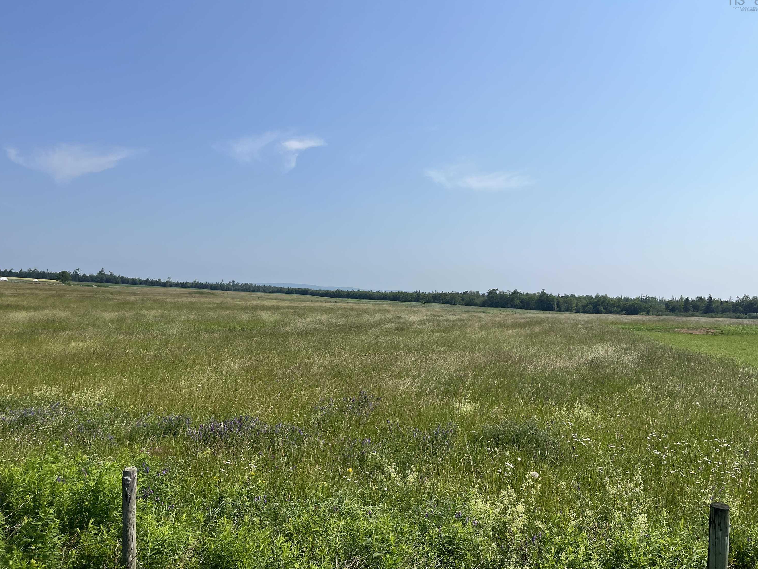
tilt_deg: +1.1
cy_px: 282
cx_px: 380
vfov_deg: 51.4
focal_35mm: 27
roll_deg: -2.3
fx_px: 591
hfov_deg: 65.3
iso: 50
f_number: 1.6
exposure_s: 1/6173
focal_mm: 5.1
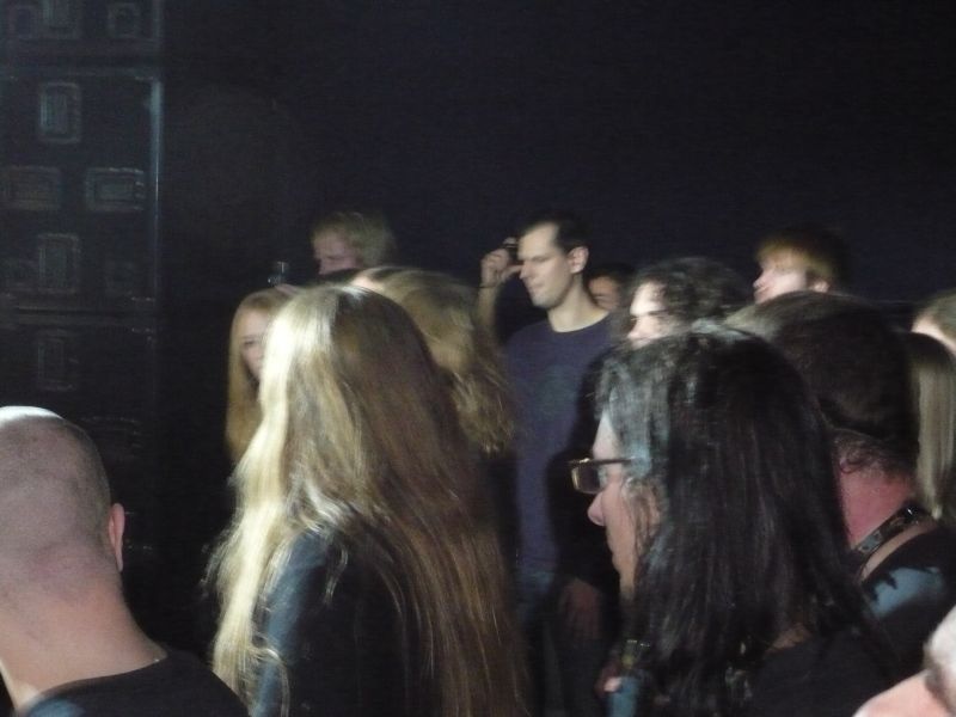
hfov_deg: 21.3
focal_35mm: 92
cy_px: 358
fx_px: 2541
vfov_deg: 16.1
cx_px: 478
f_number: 5.4
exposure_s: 1/30
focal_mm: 15.2
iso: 800
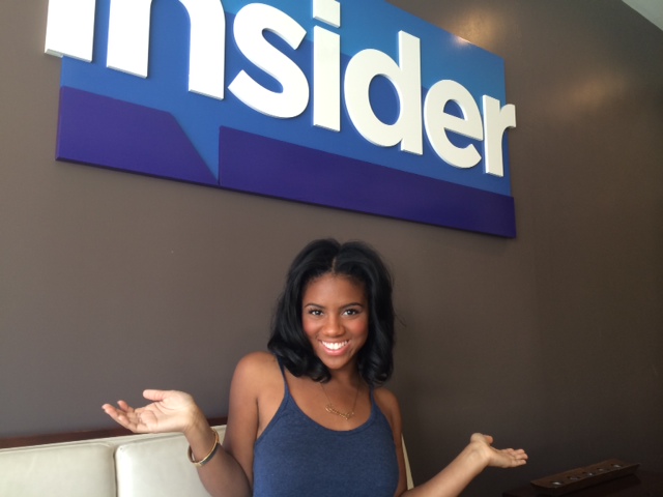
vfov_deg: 46.8
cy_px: 248
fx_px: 575
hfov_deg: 60.0
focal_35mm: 30
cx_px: 332
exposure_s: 1/30
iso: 80
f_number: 2.2
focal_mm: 4.12
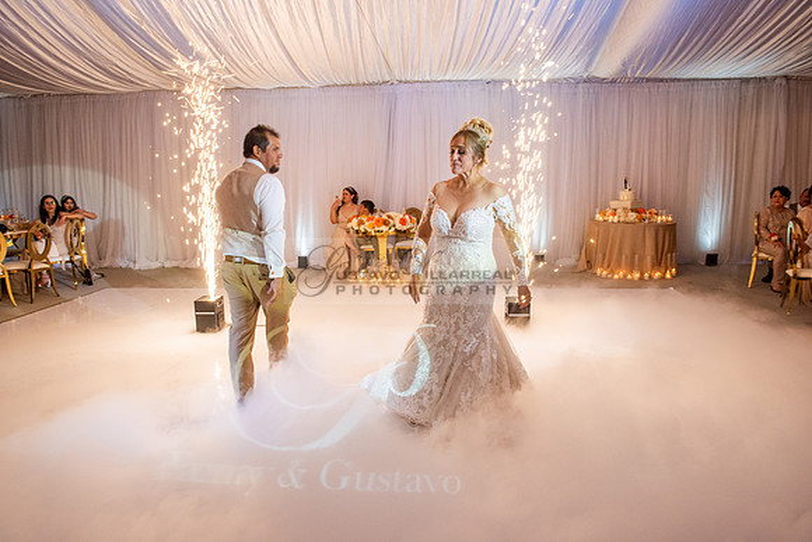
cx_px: 406
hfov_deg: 73.7
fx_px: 541
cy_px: 271
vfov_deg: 53.2
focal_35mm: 24
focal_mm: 24
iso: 1000
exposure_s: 1/125
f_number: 8
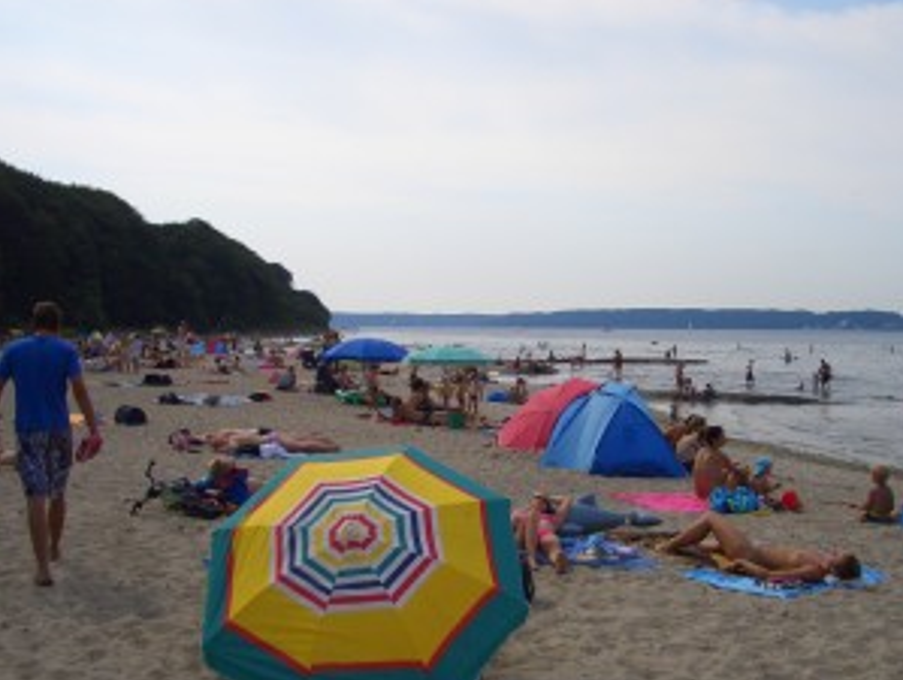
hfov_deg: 45.6
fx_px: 1071
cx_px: 525
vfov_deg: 35.2
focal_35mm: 41
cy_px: 376
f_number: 4.3
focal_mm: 5.8
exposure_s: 1/640
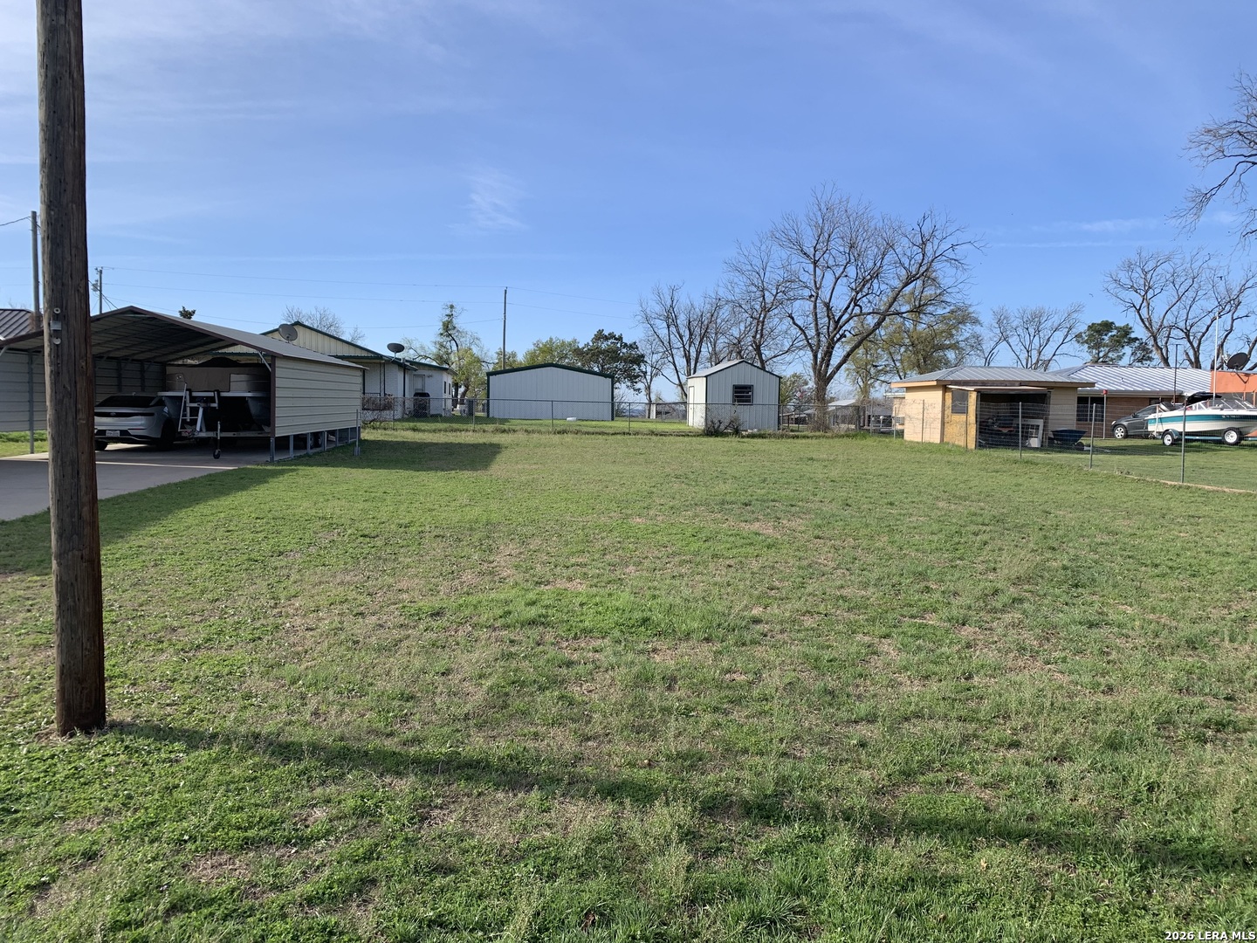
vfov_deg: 53.1
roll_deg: -1.6
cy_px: 472
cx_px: 628
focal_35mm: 26
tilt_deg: -2.2
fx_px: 944
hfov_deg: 67.3
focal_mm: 4.25
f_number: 1.8
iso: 25
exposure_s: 1/1718
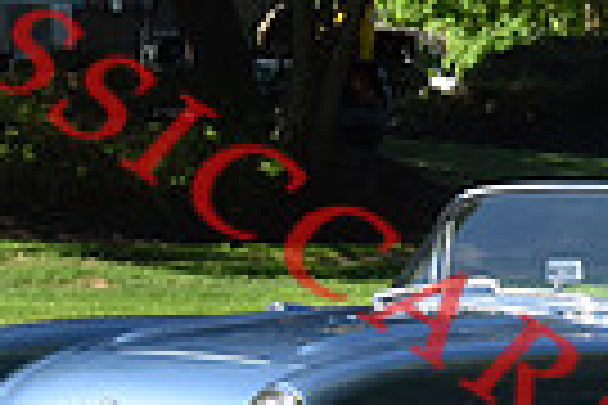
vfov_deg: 6.9
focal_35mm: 199
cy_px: 389
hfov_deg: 10.3
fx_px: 3363
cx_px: 572
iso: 400
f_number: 7.1
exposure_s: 1/200
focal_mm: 31
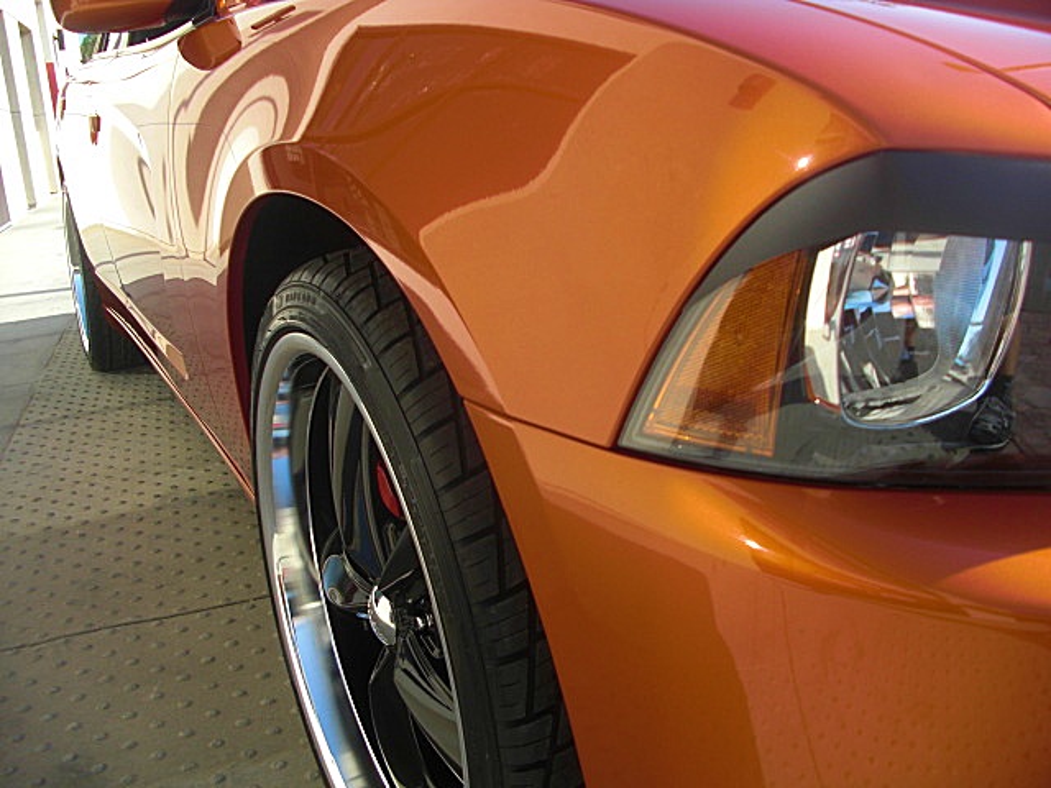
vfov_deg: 39.7
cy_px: 394
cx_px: 526
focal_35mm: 36
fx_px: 1093
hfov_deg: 51.4
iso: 50
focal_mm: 6.3
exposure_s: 1/400
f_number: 2.8
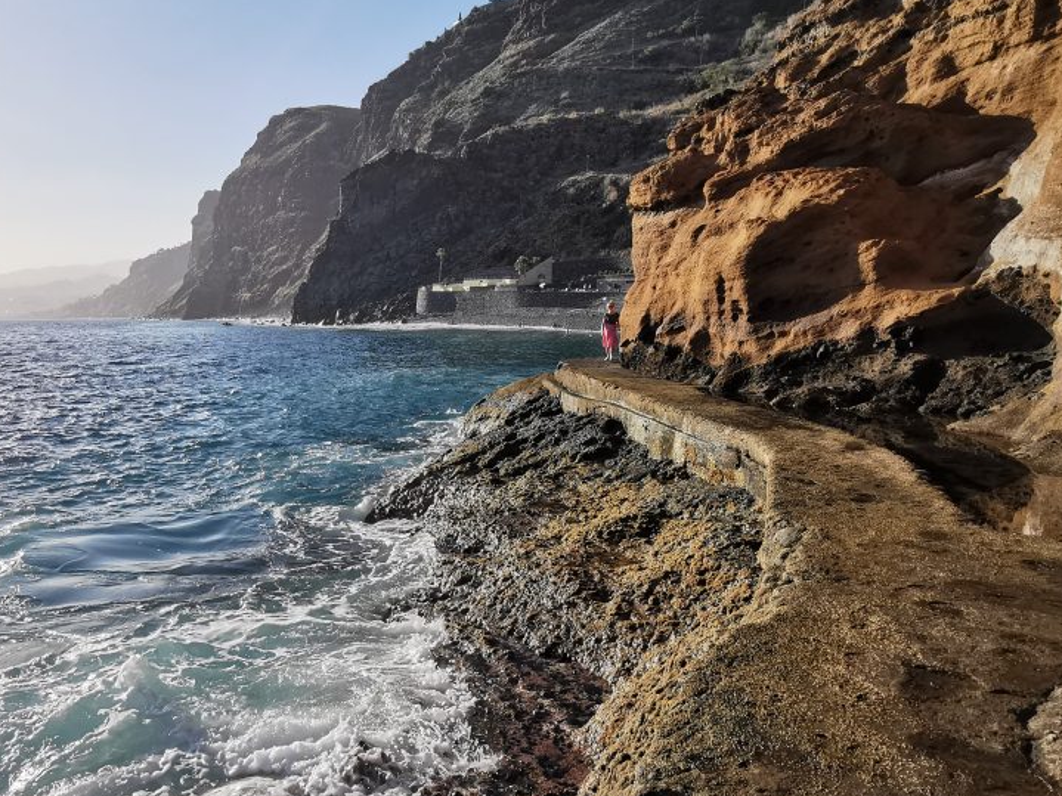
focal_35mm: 26
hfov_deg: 66.2
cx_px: 393
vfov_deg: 52.4
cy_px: 506
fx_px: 798
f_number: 2.2
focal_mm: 2.3
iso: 50
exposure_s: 1/1739
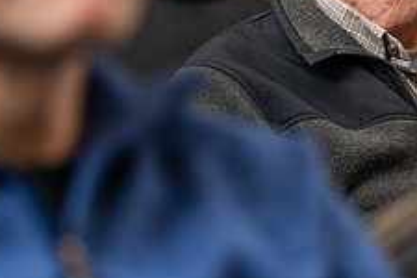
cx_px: 363
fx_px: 3139
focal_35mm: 271
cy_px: -77
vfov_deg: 5.0
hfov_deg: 7.6
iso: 1000
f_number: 3.2
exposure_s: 1/160
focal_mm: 105
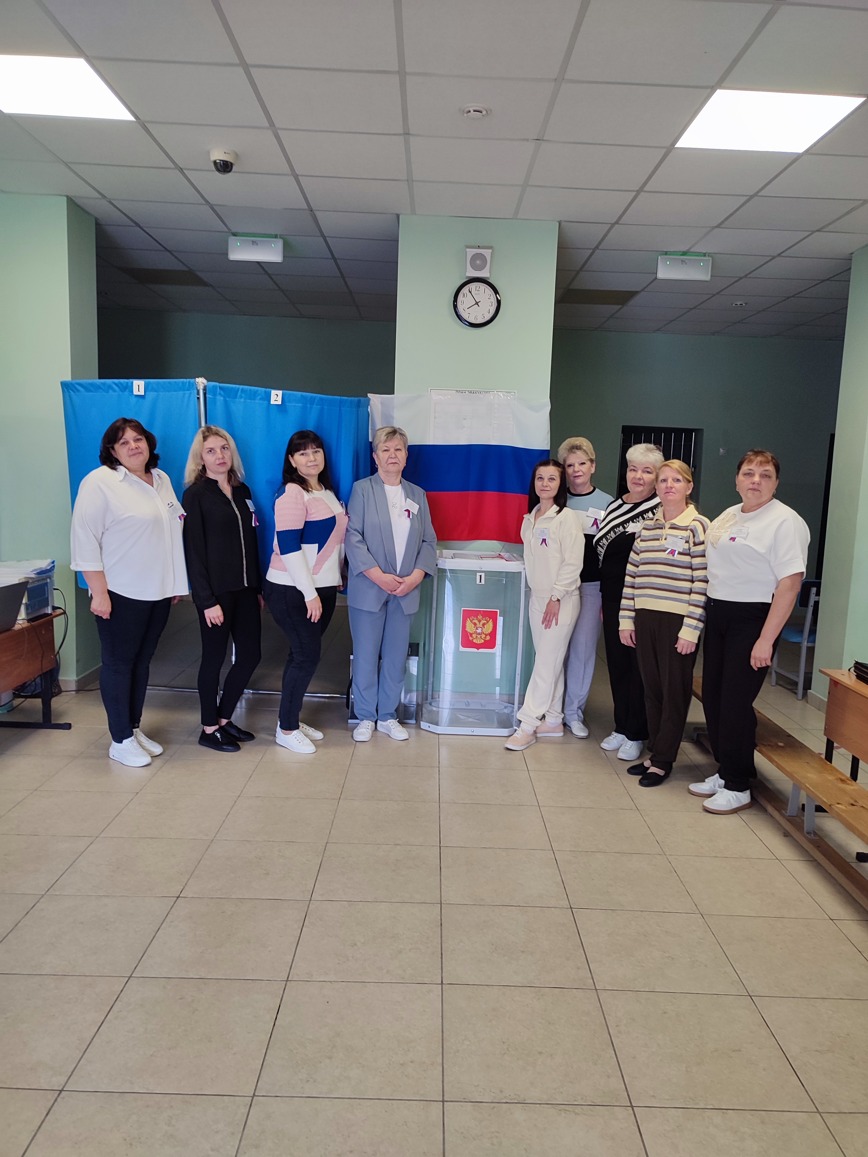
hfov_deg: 54.9
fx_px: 836
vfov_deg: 69.4
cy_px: 578
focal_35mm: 25
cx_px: 434
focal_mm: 6.04
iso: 140
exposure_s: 1/33
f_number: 1.9
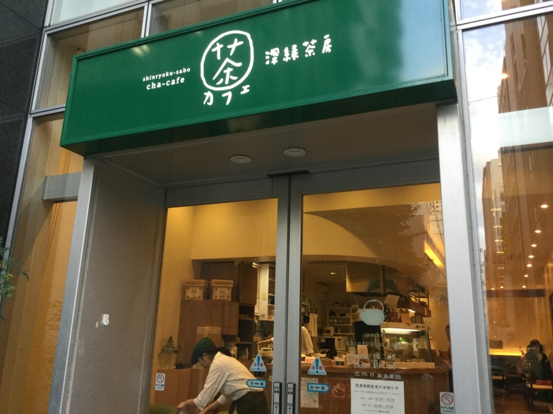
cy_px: 207
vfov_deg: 45.4
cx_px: 276
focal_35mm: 31
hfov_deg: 58.4
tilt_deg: +15.9
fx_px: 495
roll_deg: -3.9
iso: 40
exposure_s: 1/30
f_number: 2.4
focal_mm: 3.3
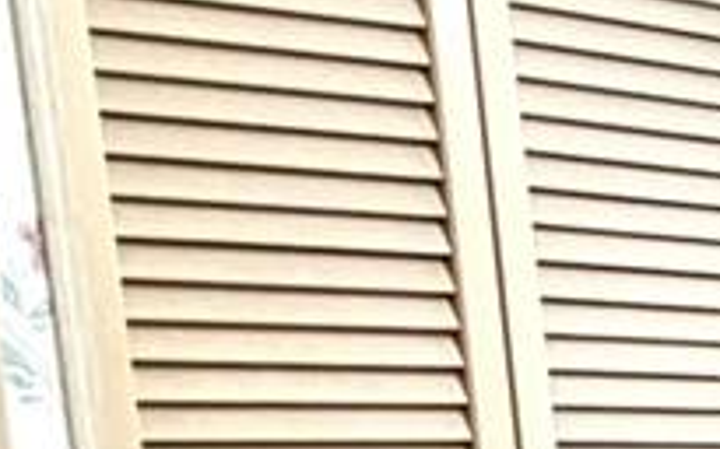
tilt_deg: -5.5
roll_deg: +4.0
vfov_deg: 10.5
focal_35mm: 116
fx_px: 2276
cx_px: 1363
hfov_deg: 15.1
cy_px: 866
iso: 160
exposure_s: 1/60
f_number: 2.2
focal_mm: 2.22
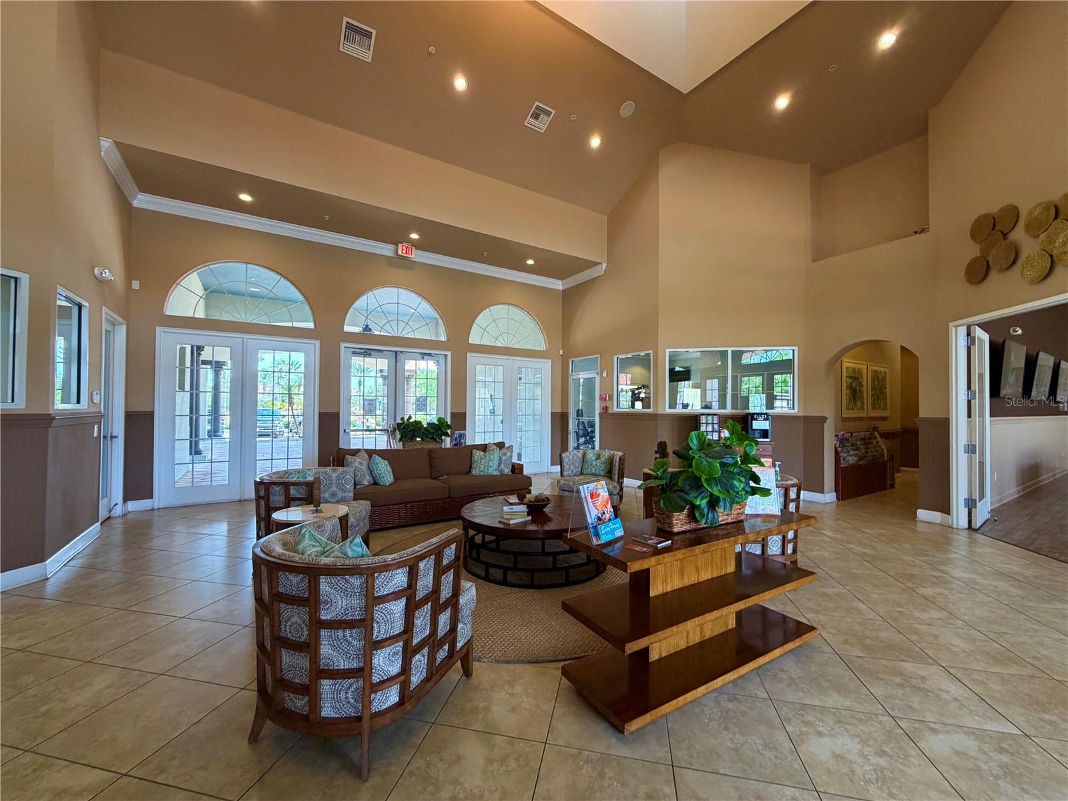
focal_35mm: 14
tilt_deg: +0.7
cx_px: 534
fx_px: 432
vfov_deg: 85.7
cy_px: 400
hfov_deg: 102.1
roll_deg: +0.1
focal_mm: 2.22
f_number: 2.2
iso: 250
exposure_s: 1/120
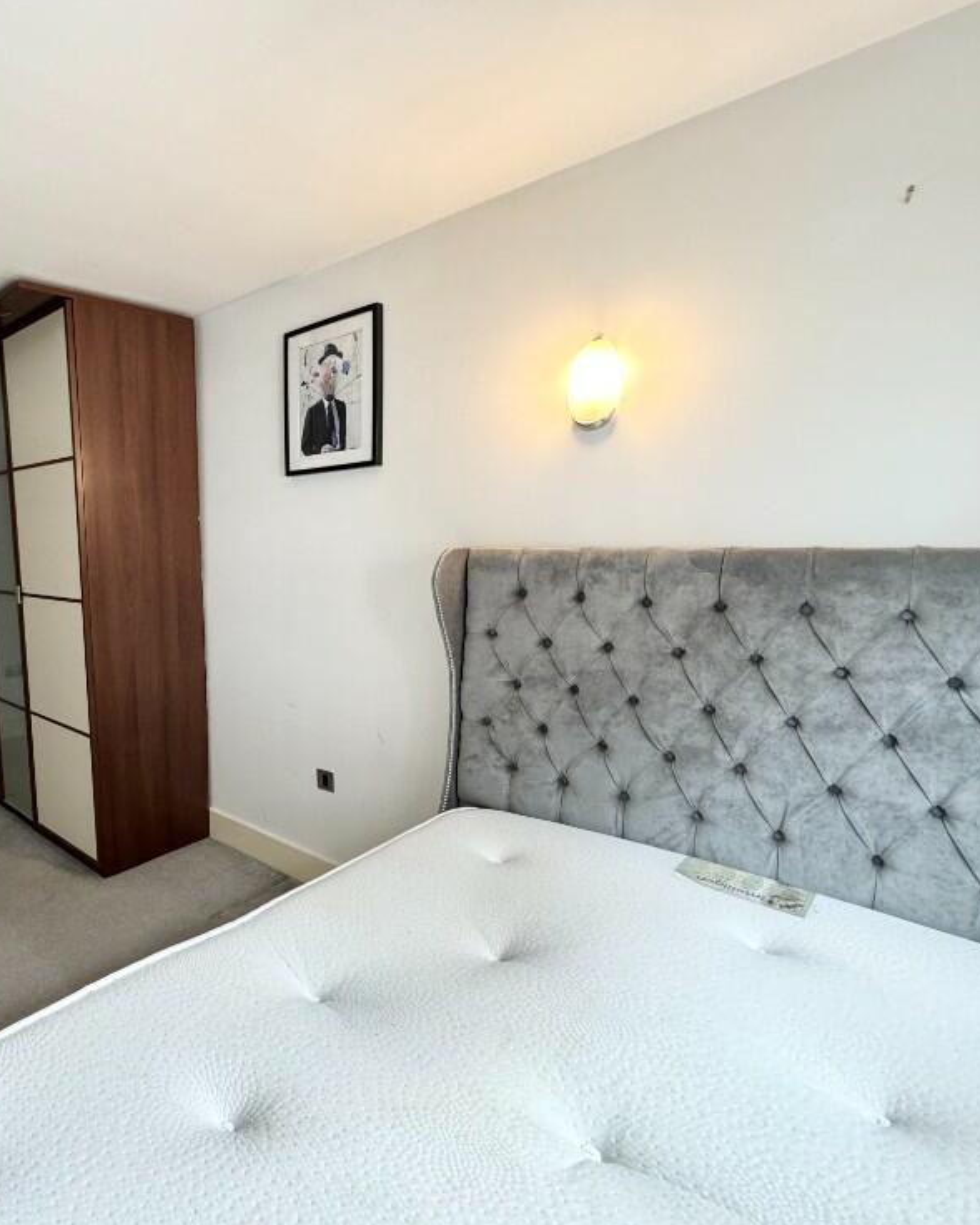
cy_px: 634
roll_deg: +1.1
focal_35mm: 19
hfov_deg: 65.5
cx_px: 218
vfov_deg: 83.2
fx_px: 689
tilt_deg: -8.4
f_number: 2.2
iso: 320
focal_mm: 2.22
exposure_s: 1/50
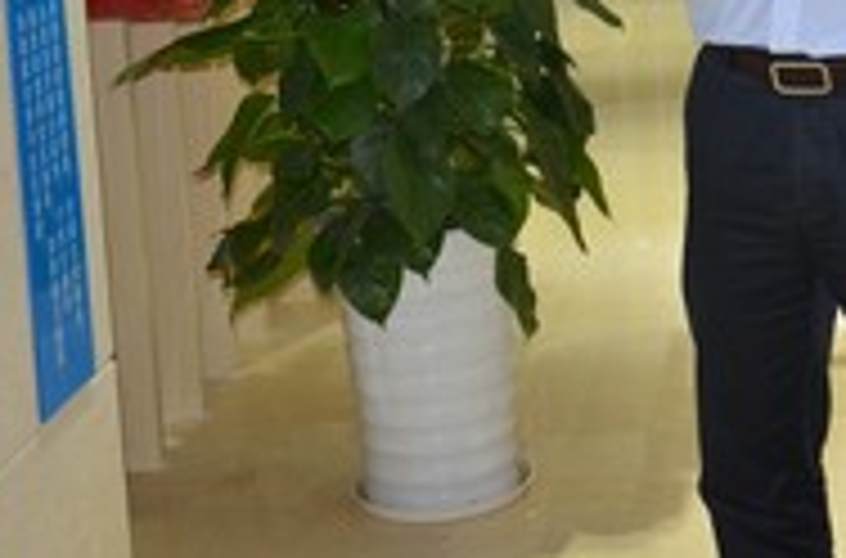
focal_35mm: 96
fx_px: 2248
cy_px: -128
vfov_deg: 13.7
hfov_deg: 20.9
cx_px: 738
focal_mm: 24
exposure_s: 1/60
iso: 800
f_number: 3.8
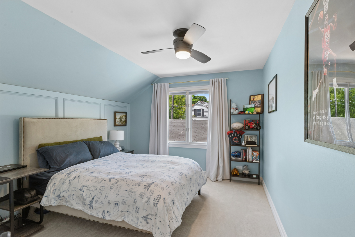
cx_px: 178
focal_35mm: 17
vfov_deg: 70.5
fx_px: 168
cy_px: 118
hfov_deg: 93.3
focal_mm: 17
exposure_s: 1/25
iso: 200
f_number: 11
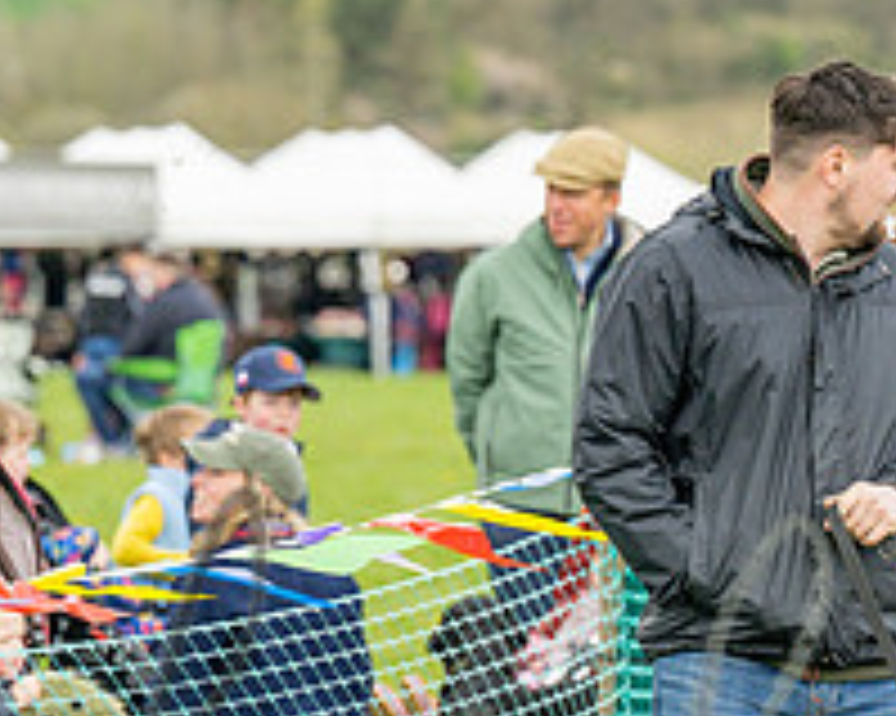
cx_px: 1093
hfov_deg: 4.8
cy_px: 829
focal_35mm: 399
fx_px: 10576
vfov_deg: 3.9
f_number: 4
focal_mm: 125
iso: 400
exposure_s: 1/1600
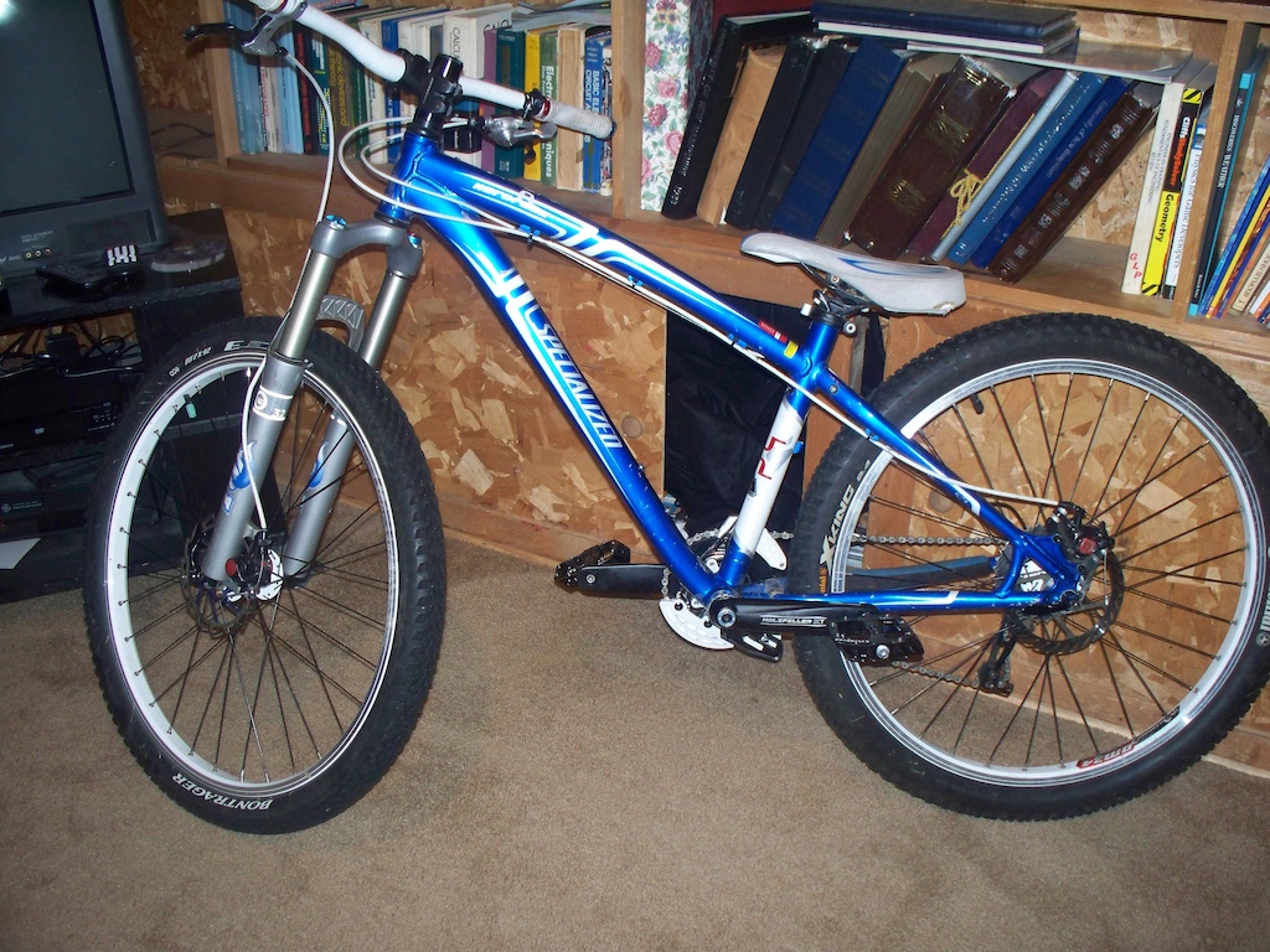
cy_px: 476
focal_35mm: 36
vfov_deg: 39.7
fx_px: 1321
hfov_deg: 51.4
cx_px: 635
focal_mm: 7.54
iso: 200
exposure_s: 1/30
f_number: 2.8
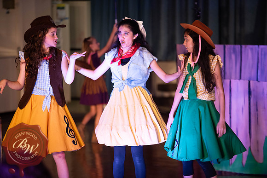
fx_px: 1484
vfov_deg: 6.9
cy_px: 89
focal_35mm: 200
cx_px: 134
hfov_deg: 10.3
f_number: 2.8
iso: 900
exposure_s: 1/200
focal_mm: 200
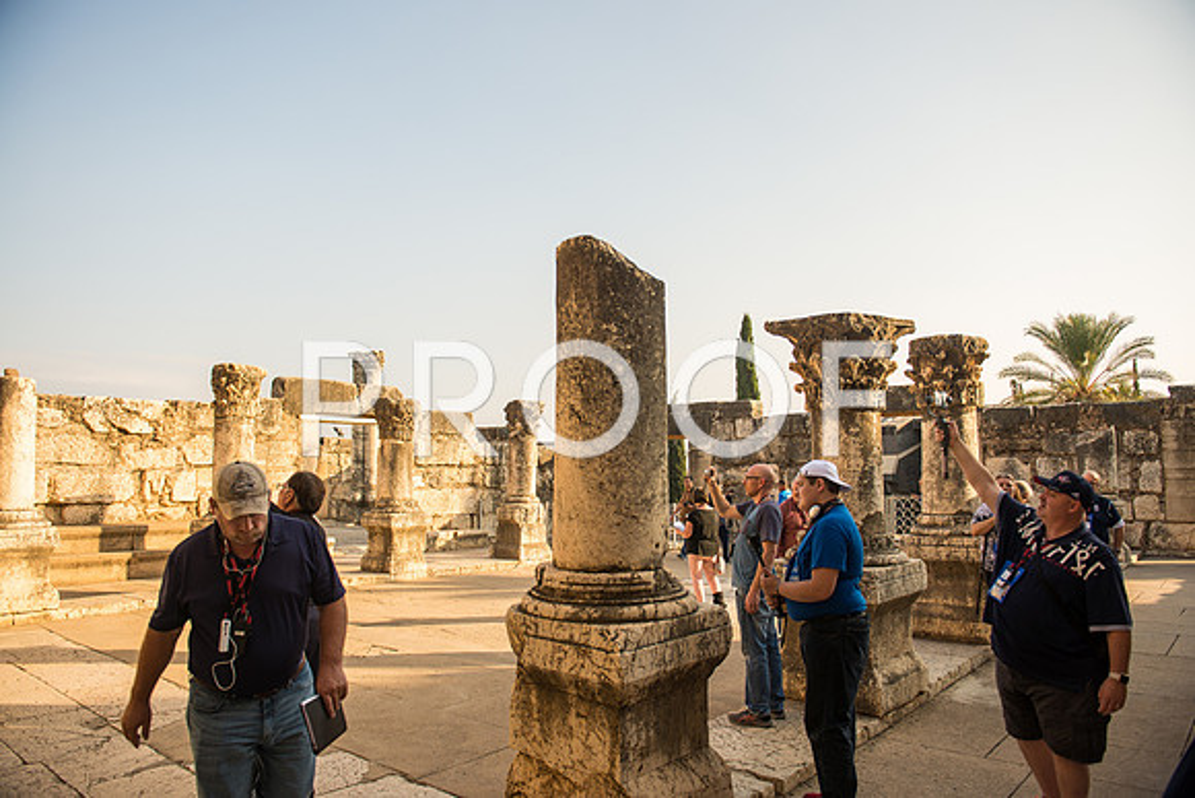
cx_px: 598
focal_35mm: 24
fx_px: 797
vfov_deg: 53.2
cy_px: 399
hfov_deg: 73.7
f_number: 2.8
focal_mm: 24
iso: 100
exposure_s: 1/640
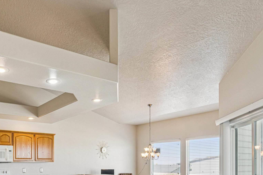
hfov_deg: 56.0
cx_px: 53
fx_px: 226
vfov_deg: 38.6
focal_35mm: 31
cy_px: 165
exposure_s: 1/10
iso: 400
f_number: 13
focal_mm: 15.5
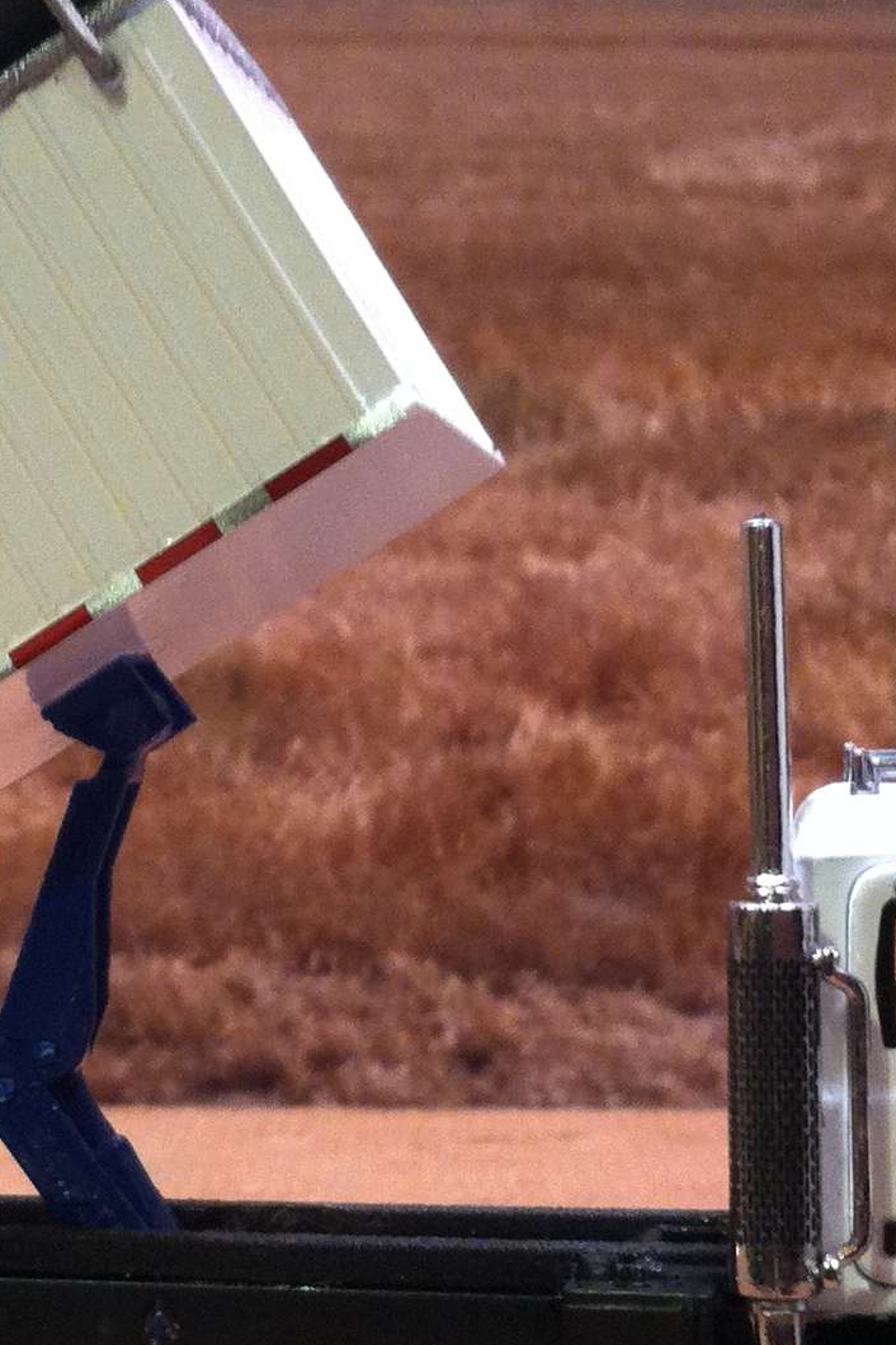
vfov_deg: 22.8
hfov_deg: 15.3
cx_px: 255
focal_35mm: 89
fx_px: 3322
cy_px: 815
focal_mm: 3.85
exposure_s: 1/15
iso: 200
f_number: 2.8
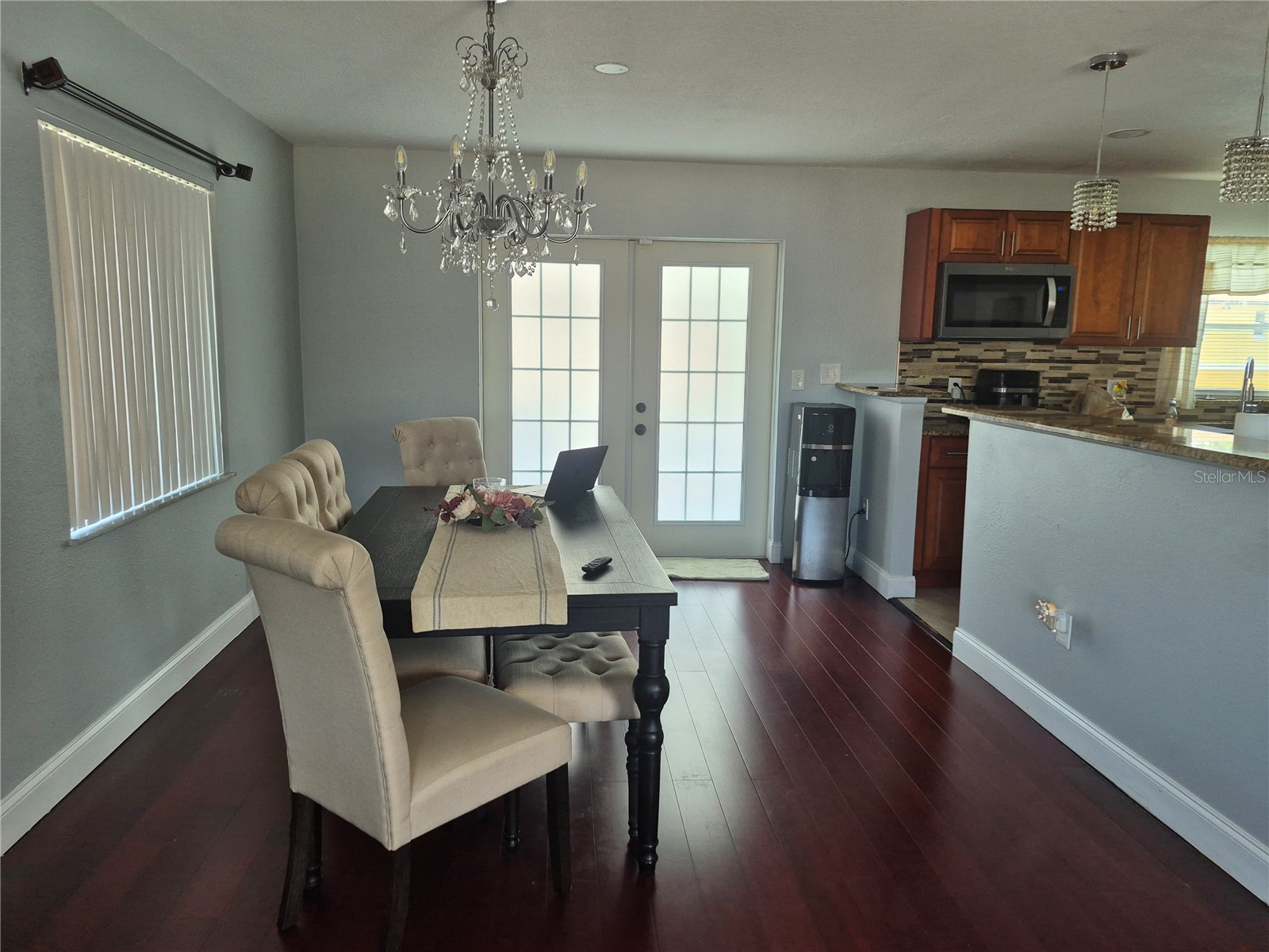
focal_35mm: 23
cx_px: 634
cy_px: 476
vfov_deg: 58.9
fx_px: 843
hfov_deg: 73.9
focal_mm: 5.4
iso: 160
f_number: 1.8
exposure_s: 1/180
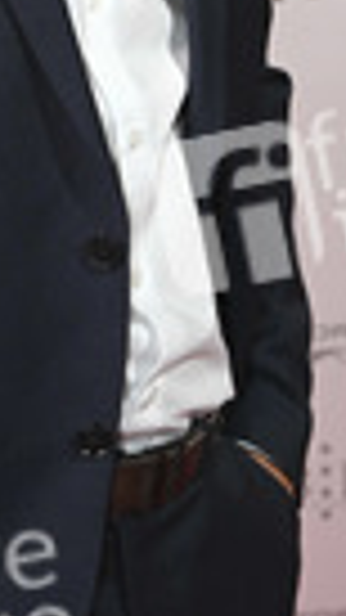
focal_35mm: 165
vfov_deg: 12.8
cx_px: -27
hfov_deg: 7.3
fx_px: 2693
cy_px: -36
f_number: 7.1
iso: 2000
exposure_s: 1/200
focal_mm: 54
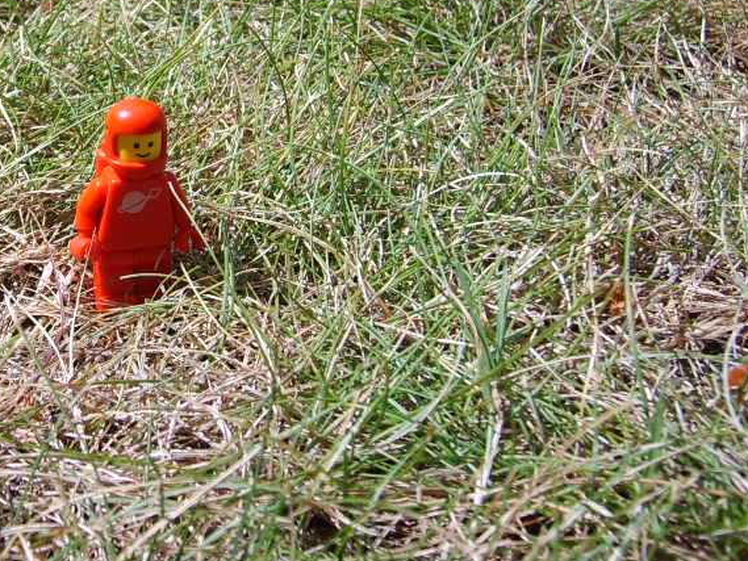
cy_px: 148
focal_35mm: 63
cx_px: 133
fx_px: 1362
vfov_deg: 23.1
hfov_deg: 29.9
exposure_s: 1/180
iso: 50
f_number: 7.1
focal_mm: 5.8
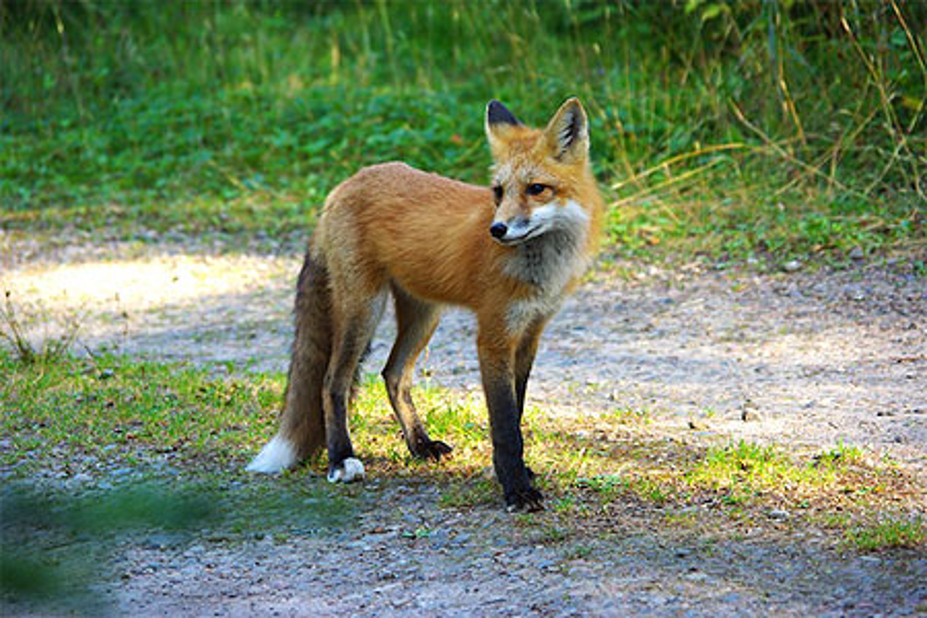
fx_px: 4429
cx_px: 464
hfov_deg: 11.9
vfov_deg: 8.0
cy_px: 309
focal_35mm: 172
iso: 200
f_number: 6.7
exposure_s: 1/60
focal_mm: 115
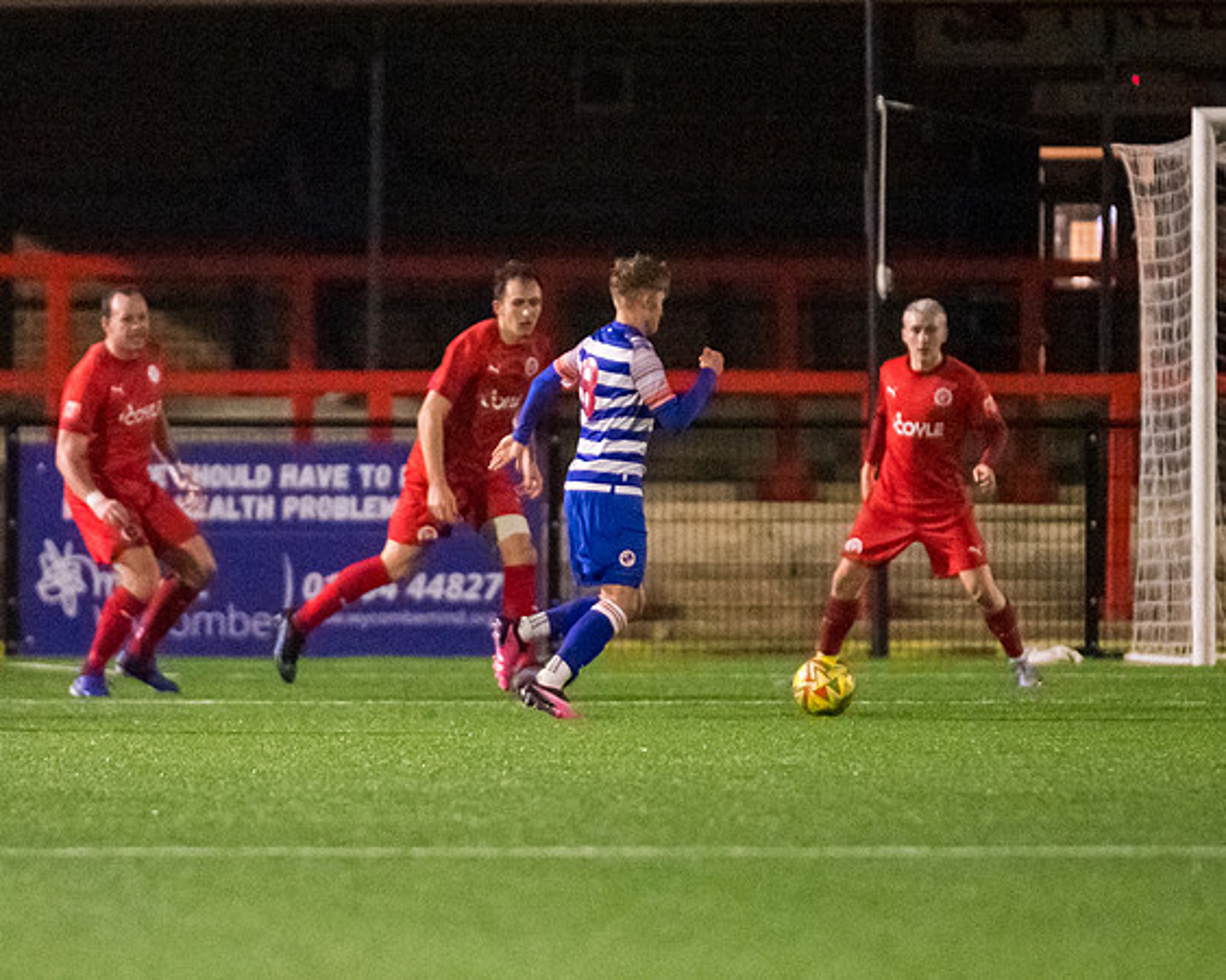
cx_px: 421
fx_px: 23579
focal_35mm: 650
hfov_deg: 3.0
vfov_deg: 2.4
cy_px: 586
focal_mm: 300
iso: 8000
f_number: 2.8
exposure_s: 1/1250
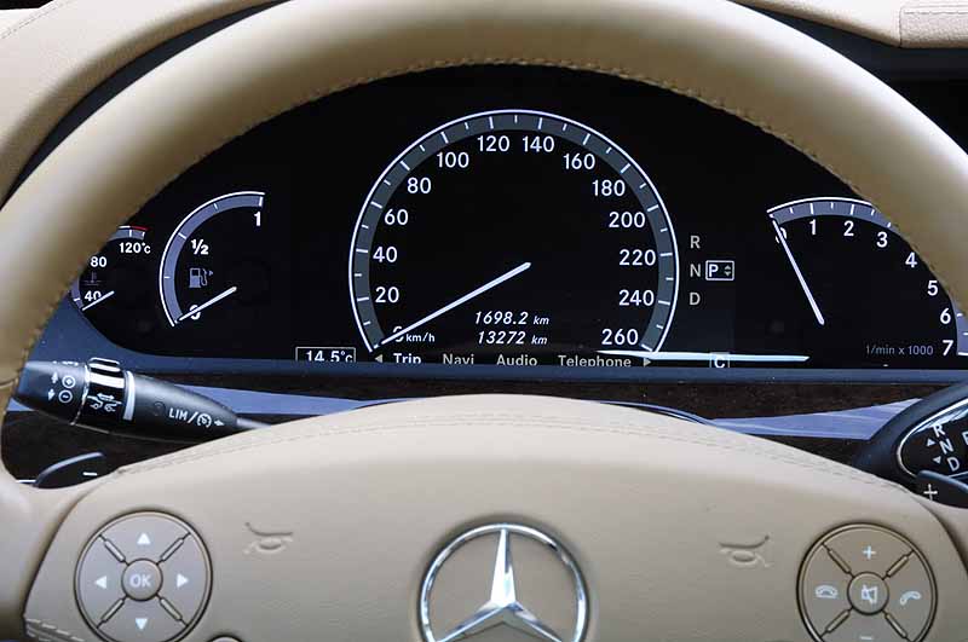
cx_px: 484
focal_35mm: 128
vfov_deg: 10.7
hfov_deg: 16.1
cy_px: 321
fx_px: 3423
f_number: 18
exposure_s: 1/2.5
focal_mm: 85
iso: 200
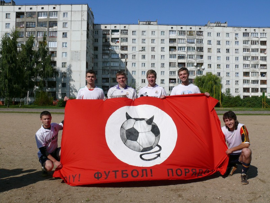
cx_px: 135
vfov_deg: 40.7
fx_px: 273
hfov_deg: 52.6
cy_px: 102
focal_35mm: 35
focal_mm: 7.4
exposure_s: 1/640
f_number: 8
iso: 100
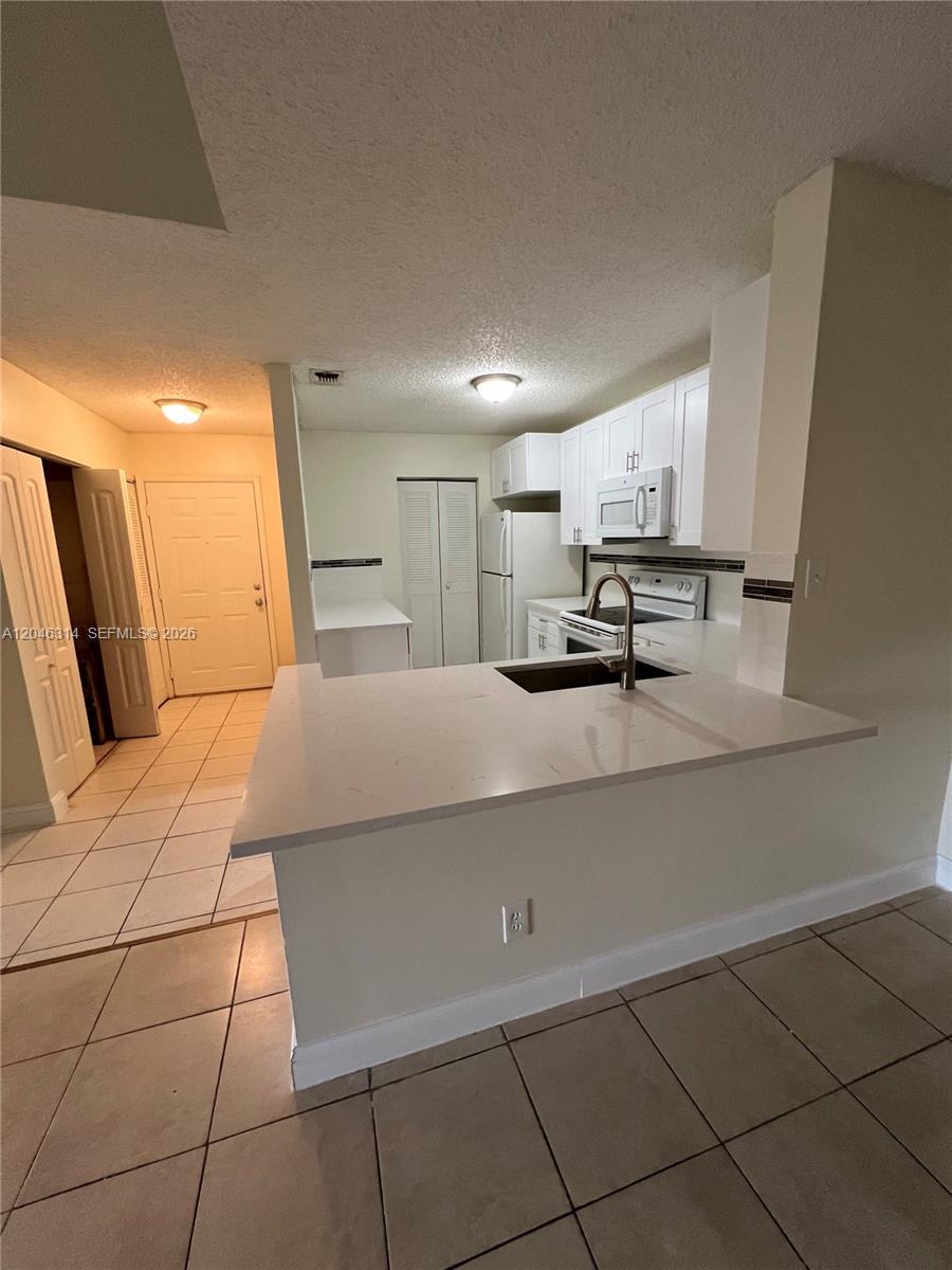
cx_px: 476
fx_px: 477
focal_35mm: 13
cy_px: 635
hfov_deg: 89.9
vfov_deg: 106.2
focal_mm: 1.57
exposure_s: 1/60
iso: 250
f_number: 1.8
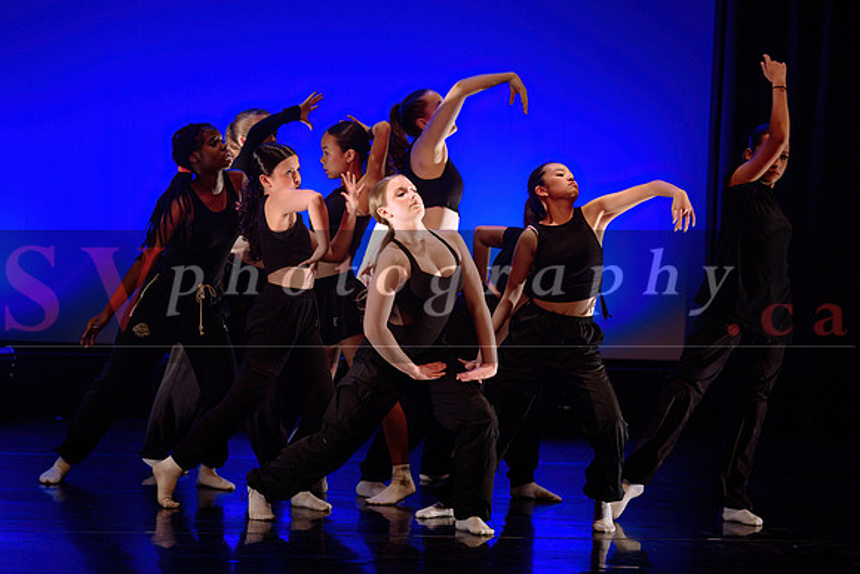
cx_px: 430
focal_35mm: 158
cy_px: 237
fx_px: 3786
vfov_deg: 8.7
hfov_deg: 13.0
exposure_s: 1/200
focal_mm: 135
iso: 1600
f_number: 2.8
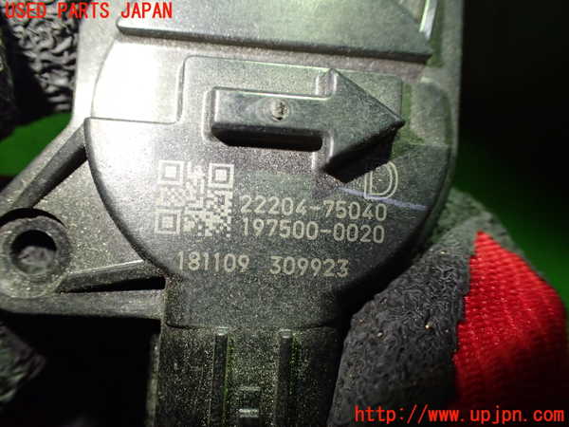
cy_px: 214
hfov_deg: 60.0
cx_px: 284
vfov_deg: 46.8
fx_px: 493
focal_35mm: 30
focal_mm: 5.4
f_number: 2.3
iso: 500
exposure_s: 1/125
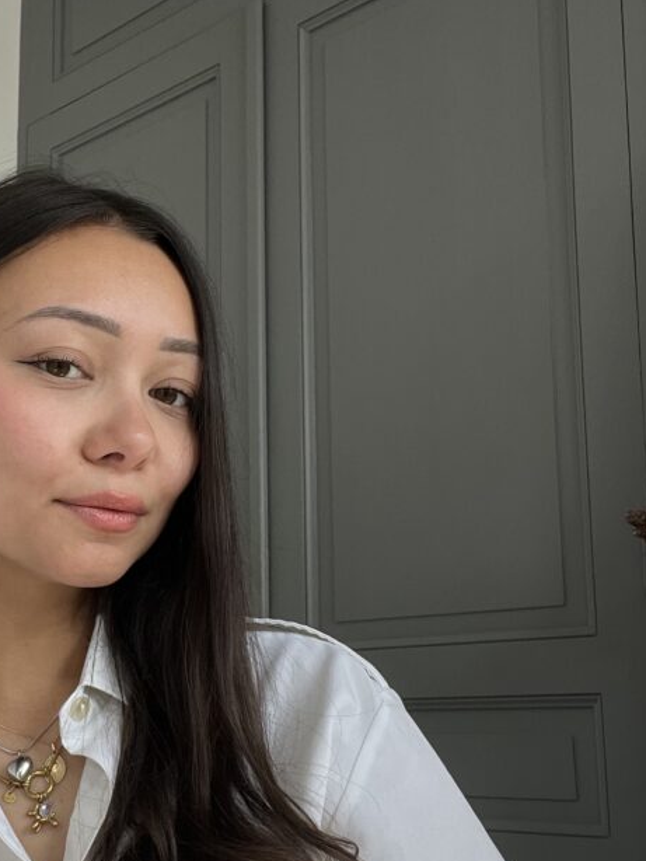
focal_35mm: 50
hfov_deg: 28.4
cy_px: 523
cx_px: 115
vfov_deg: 38.0
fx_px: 1243
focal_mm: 2.71
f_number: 2.2
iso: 80
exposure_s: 1/121
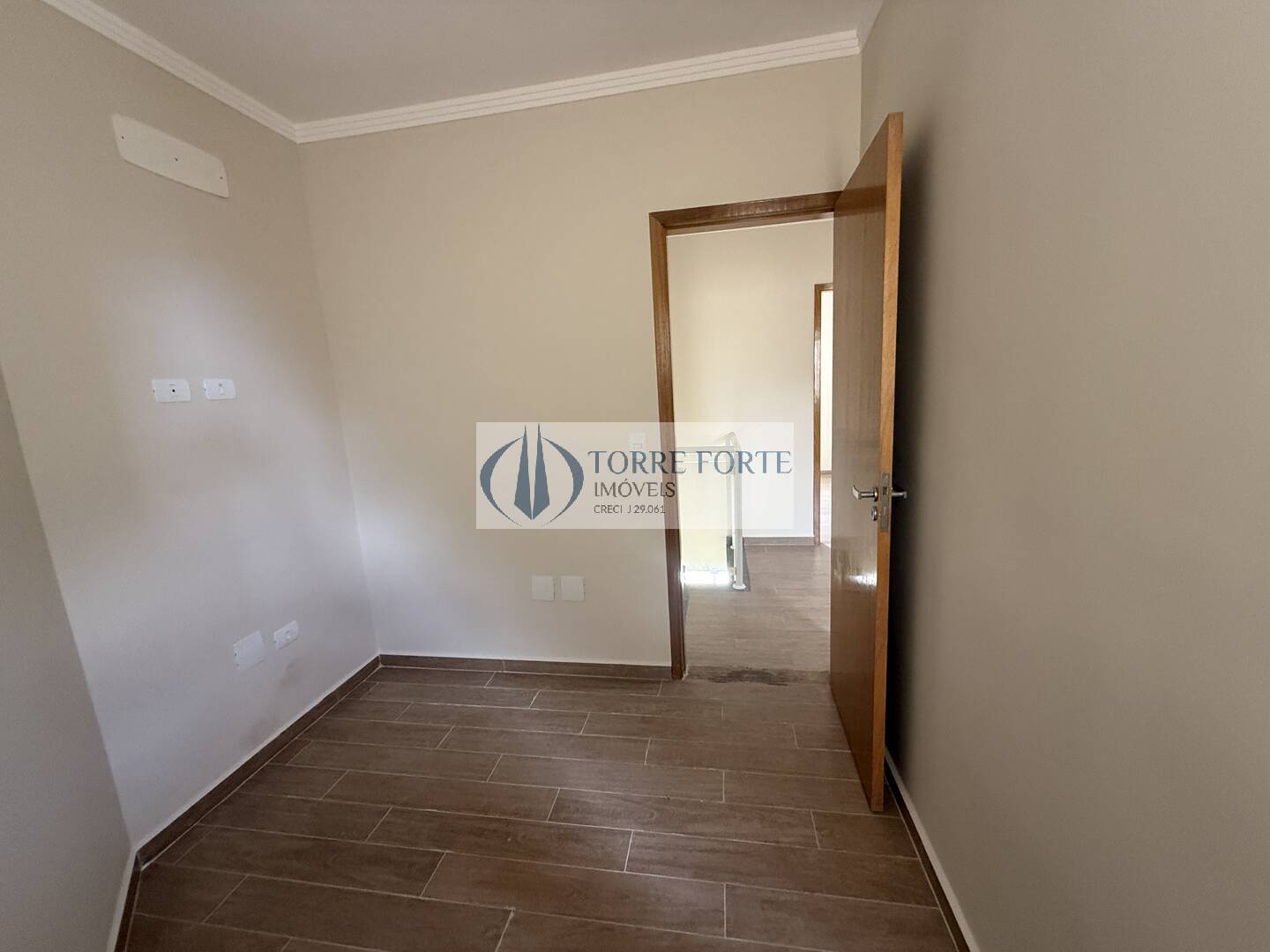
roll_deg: +3.5
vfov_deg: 85.7
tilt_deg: -9.6
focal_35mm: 14
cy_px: 476
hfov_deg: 102.1
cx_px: 635
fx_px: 514
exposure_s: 1/90
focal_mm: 2.22
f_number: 2.2
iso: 320
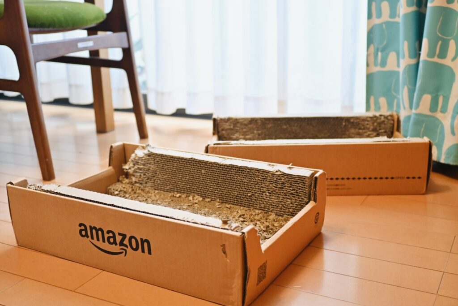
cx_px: 229
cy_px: 153
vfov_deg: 31.9
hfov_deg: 46.4
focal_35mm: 42
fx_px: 534
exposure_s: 1/125
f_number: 2.8
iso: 1000
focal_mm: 28
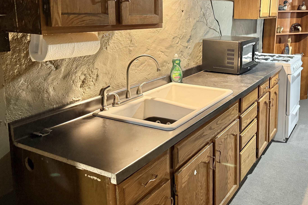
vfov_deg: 37.5
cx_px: 200
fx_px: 299
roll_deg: -0.7
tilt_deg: -10.9
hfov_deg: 53.6
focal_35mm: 35
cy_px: 69
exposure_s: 1/40
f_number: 1.78
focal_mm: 6.76
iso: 800
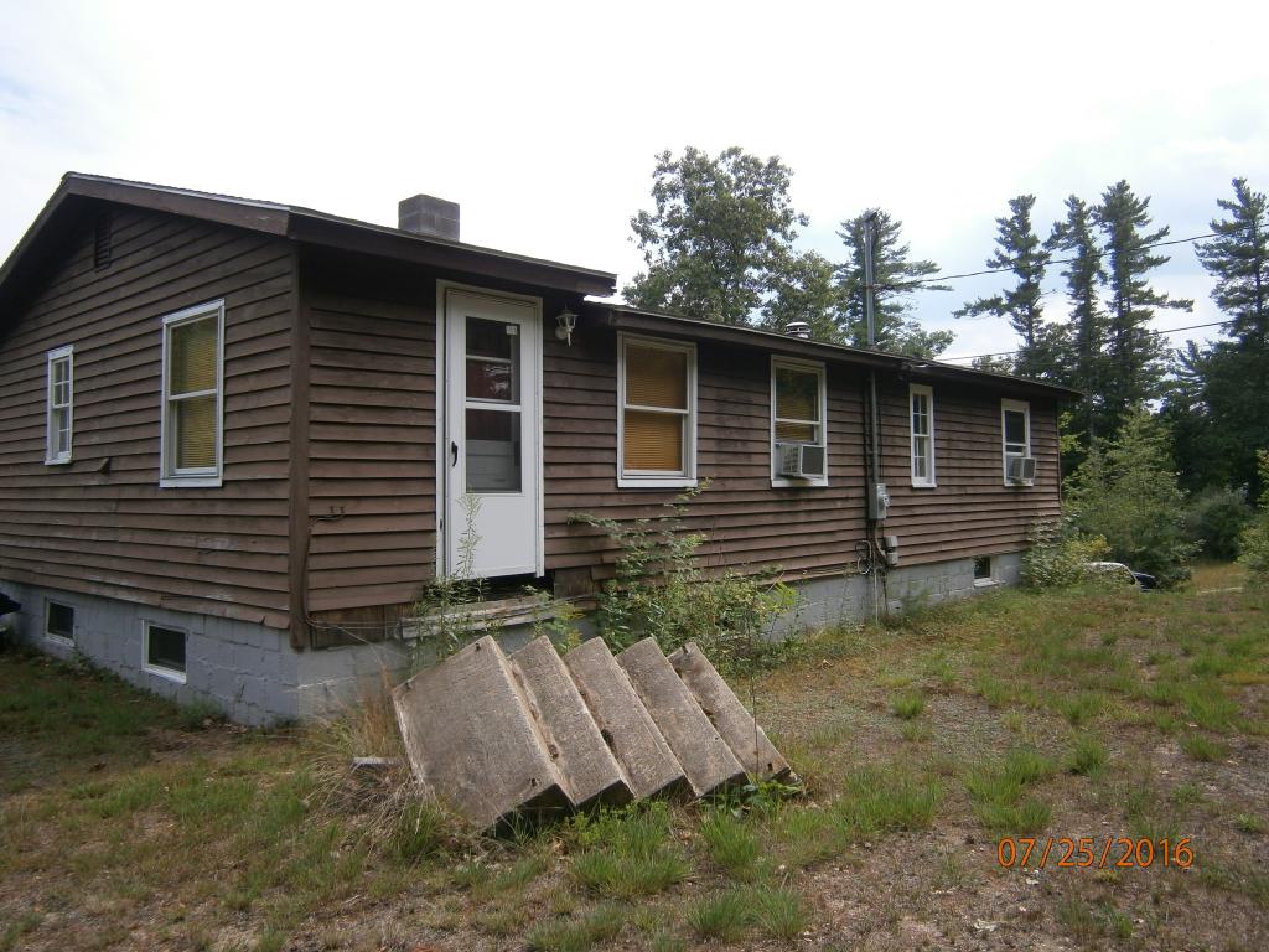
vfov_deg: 53.1
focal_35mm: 26
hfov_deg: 67.3
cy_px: 476
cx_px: 634
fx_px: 953
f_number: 2.8
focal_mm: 4.7
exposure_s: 1/640
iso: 80
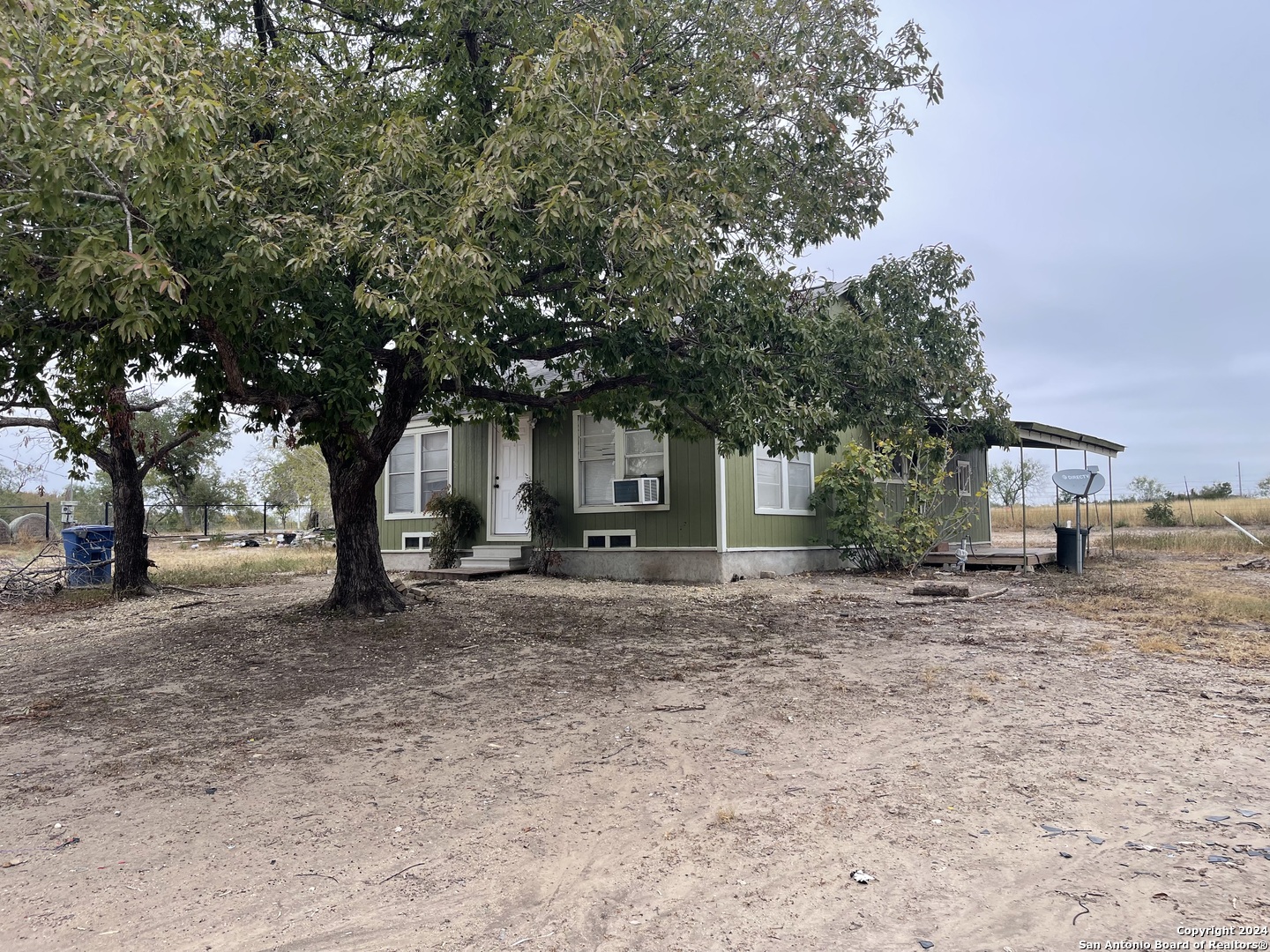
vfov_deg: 54.9
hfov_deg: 69.4
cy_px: 476
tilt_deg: +4.3
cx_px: 635
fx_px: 917
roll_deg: +0.5
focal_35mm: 25
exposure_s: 1/969
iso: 32
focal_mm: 5.1
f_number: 1.6
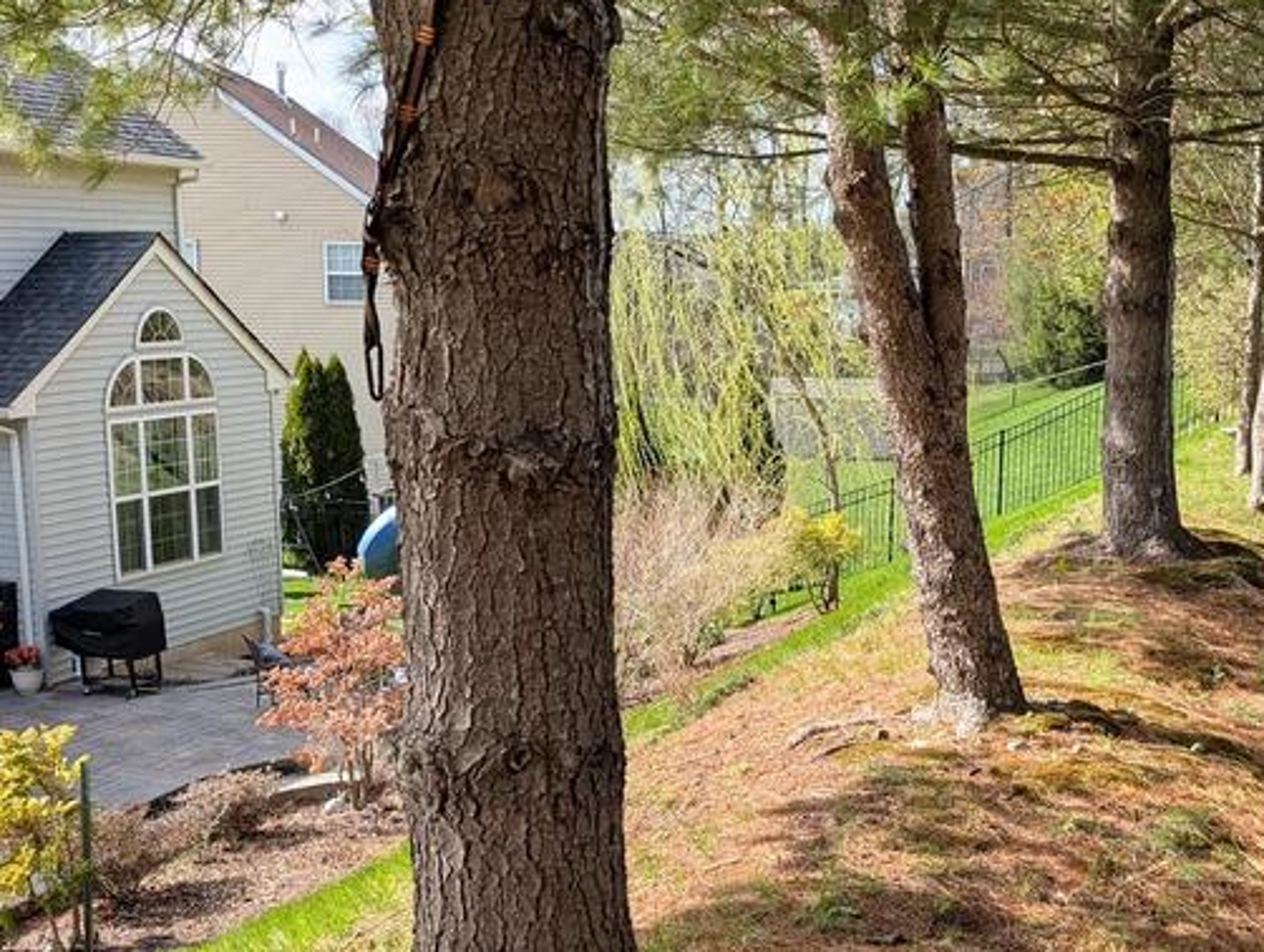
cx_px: 685
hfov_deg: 38.8
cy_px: 696
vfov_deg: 29.4
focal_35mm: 49
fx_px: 1792
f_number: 1.68
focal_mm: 6.9
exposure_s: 1/563
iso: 20
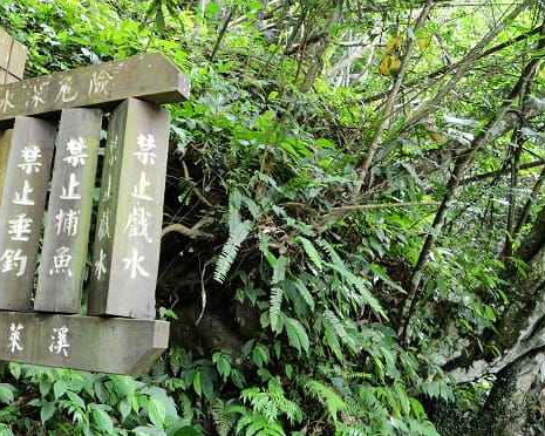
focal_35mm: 34
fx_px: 548
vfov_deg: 43.3
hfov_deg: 51.9
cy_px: 203
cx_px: 185
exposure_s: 1/200
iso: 1000
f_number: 3.5
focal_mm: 18
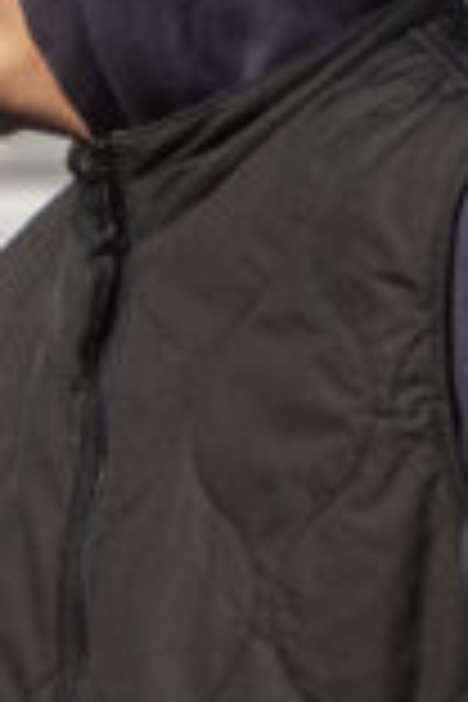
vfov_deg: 3.2
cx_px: 270
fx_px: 12265
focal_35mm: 629
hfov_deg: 2.2
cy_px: 1552
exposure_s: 1/1250
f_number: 4
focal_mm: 85
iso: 200
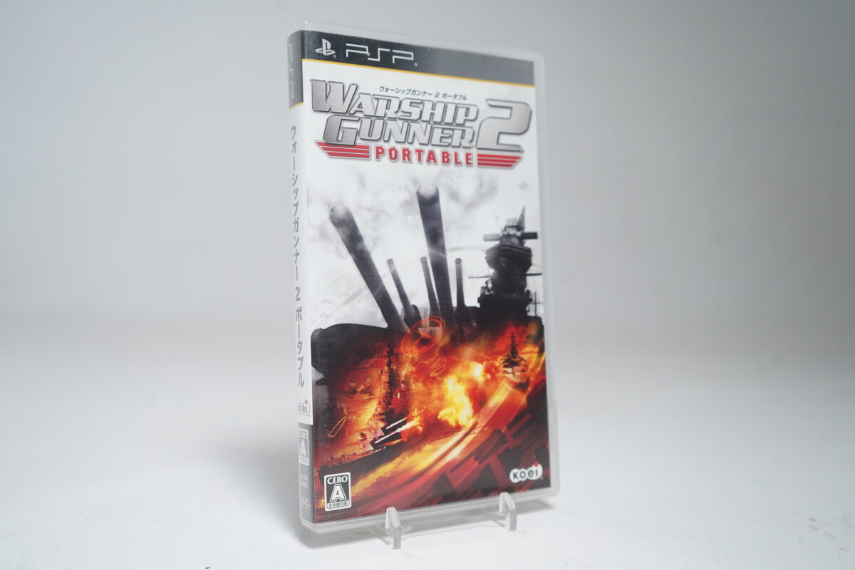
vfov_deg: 38.9
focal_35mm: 34
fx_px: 807
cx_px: 428
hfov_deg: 55.8
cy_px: 285
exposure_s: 1/40
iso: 1000
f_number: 5
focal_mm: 34
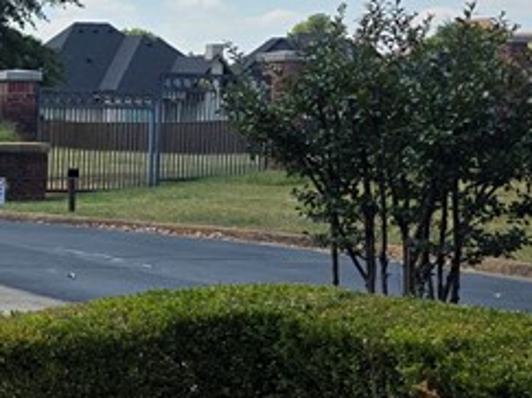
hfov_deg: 17.1
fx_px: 1490
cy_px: 175
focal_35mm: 97
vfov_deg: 15.2
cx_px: -385
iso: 80
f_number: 1.7
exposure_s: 1/5296
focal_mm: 6.3
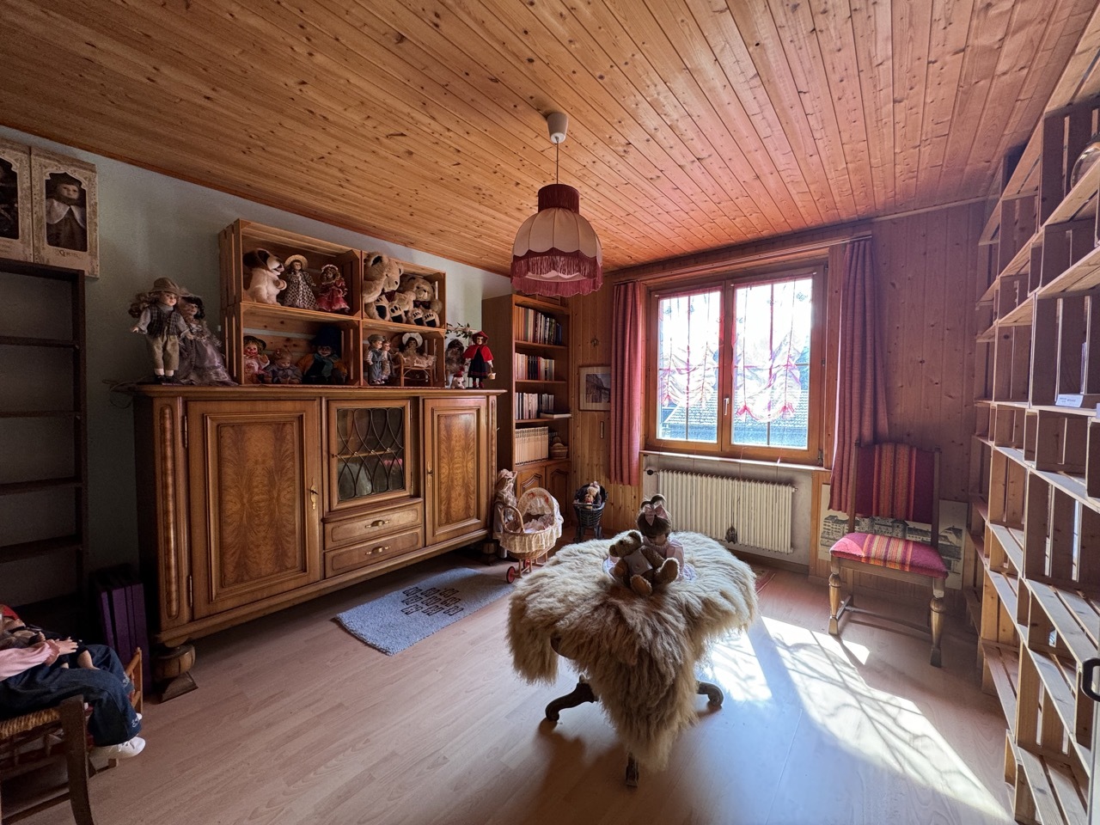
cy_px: 412
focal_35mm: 14
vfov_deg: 85.7
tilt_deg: -2.2
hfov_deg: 102.1
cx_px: 550
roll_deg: -0.2
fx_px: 445
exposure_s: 1/99
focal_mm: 2.22
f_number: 2.2
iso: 160
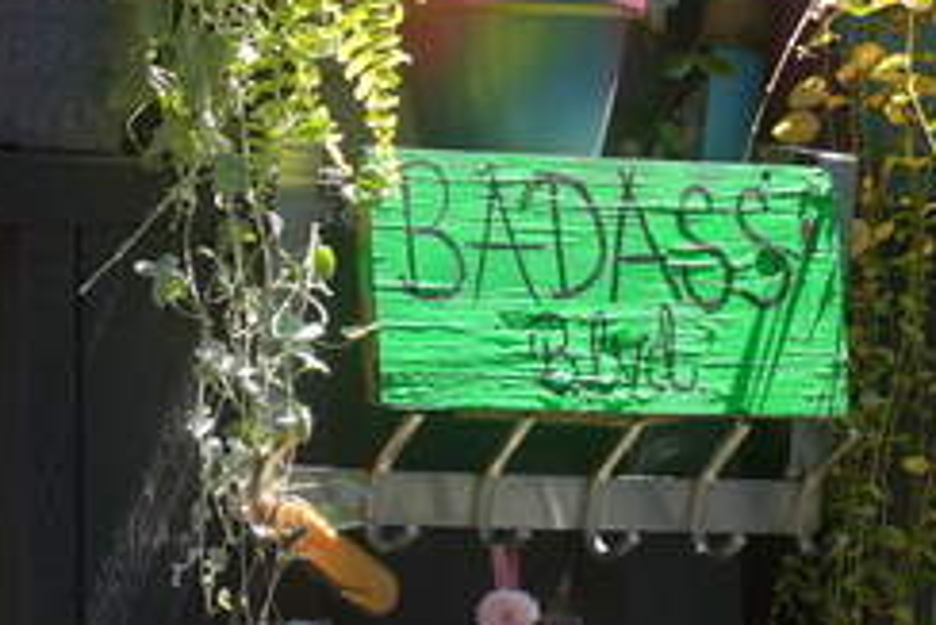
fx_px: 8949
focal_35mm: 344
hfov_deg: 5.8
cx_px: -1285
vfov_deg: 4.0
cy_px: 1077
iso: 100
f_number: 4
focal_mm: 70
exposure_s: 1/200
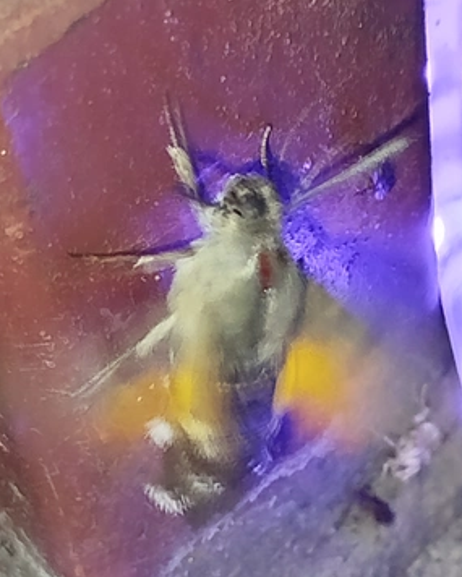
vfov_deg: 15.8
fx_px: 2067
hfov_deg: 12.7
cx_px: 305
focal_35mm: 121
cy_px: 408
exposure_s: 1/33
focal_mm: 5.31
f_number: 1.7
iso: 160
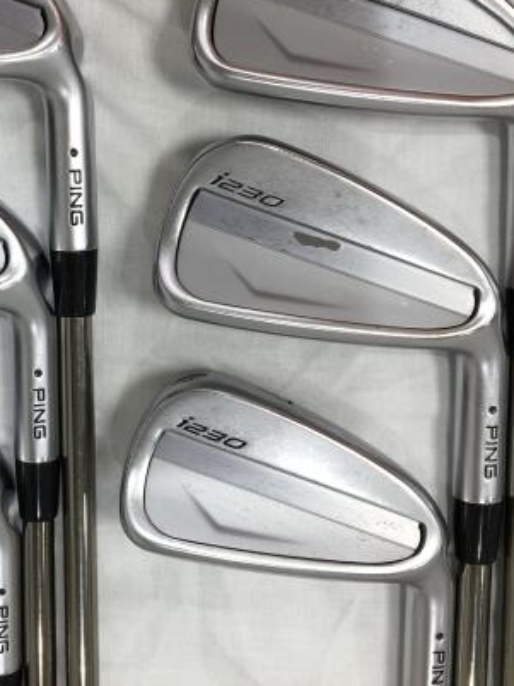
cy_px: 331
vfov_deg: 36.8
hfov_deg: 27.6
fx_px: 1031
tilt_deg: -75.9
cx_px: 121
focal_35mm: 52
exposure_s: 1/60
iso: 25
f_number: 2.2
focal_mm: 4.15
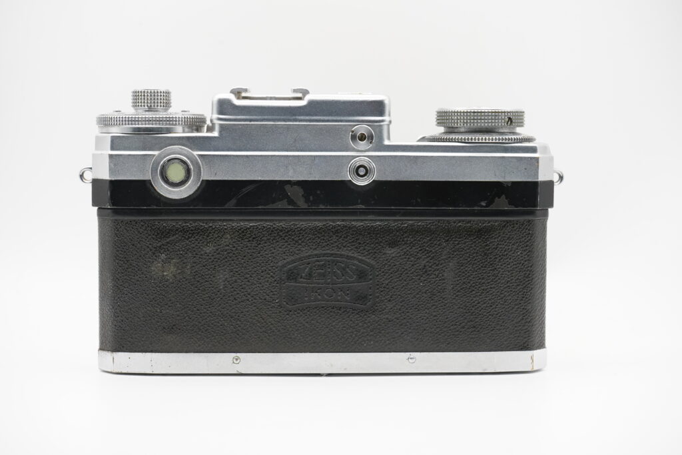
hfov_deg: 31.0
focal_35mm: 65
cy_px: 228
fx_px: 1231
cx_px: 341
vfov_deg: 20.9
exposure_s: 1/125
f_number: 11
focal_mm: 65
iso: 4000
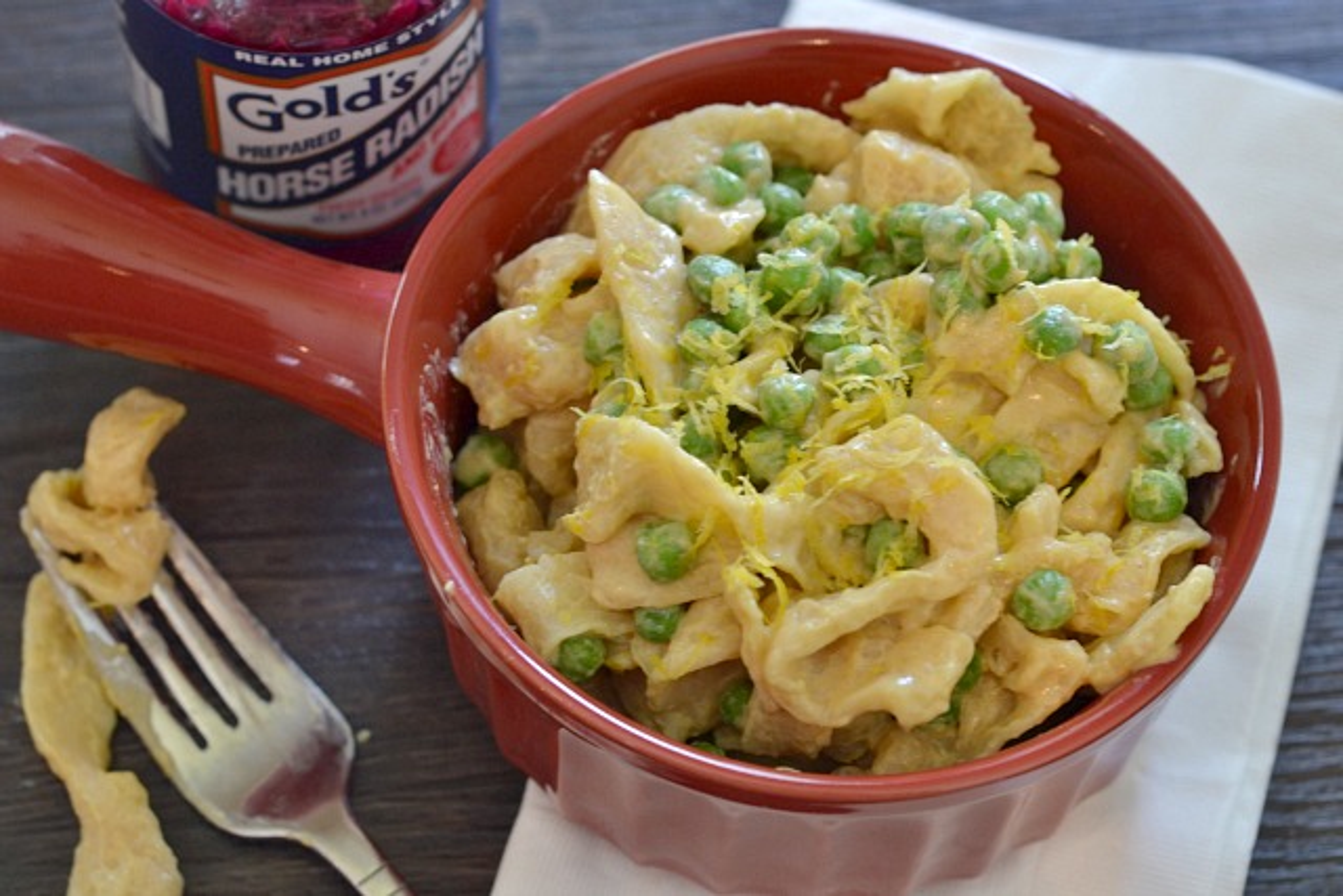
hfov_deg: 27.0
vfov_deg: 18.2
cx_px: 672
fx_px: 2798
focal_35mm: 75
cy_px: 448
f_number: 4.5
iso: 200
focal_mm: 50
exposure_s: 1/13
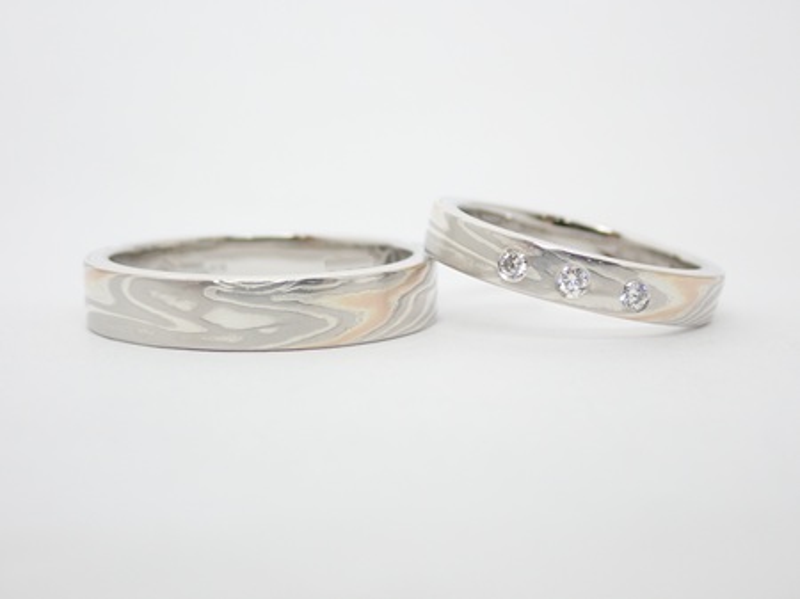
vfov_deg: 19.1
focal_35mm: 77
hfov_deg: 25.3
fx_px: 1779
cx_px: 400
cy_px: 300
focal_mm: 13.65
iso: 200
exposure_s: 1/100
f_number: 4.1
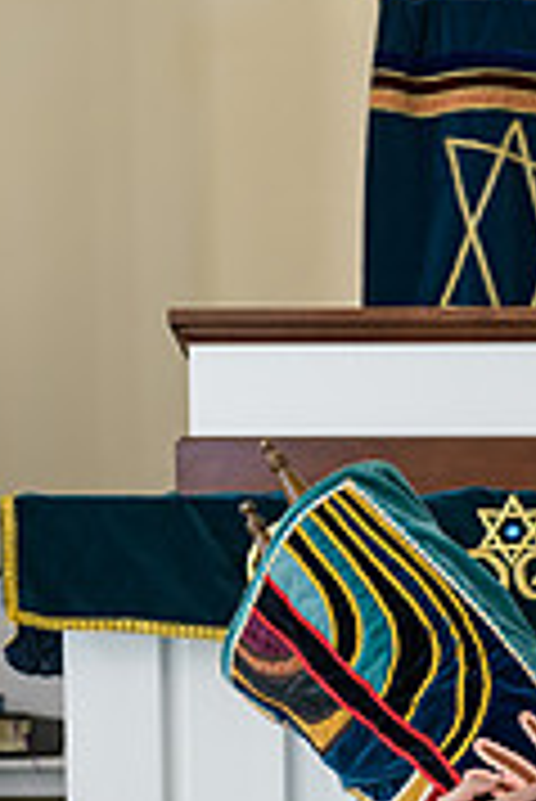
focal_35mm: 111
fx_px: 2474
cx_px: 550
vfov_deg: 17.9
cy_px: 837
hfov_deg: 12.2
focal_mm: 44
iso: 400
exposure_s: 1/125
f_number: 3.2
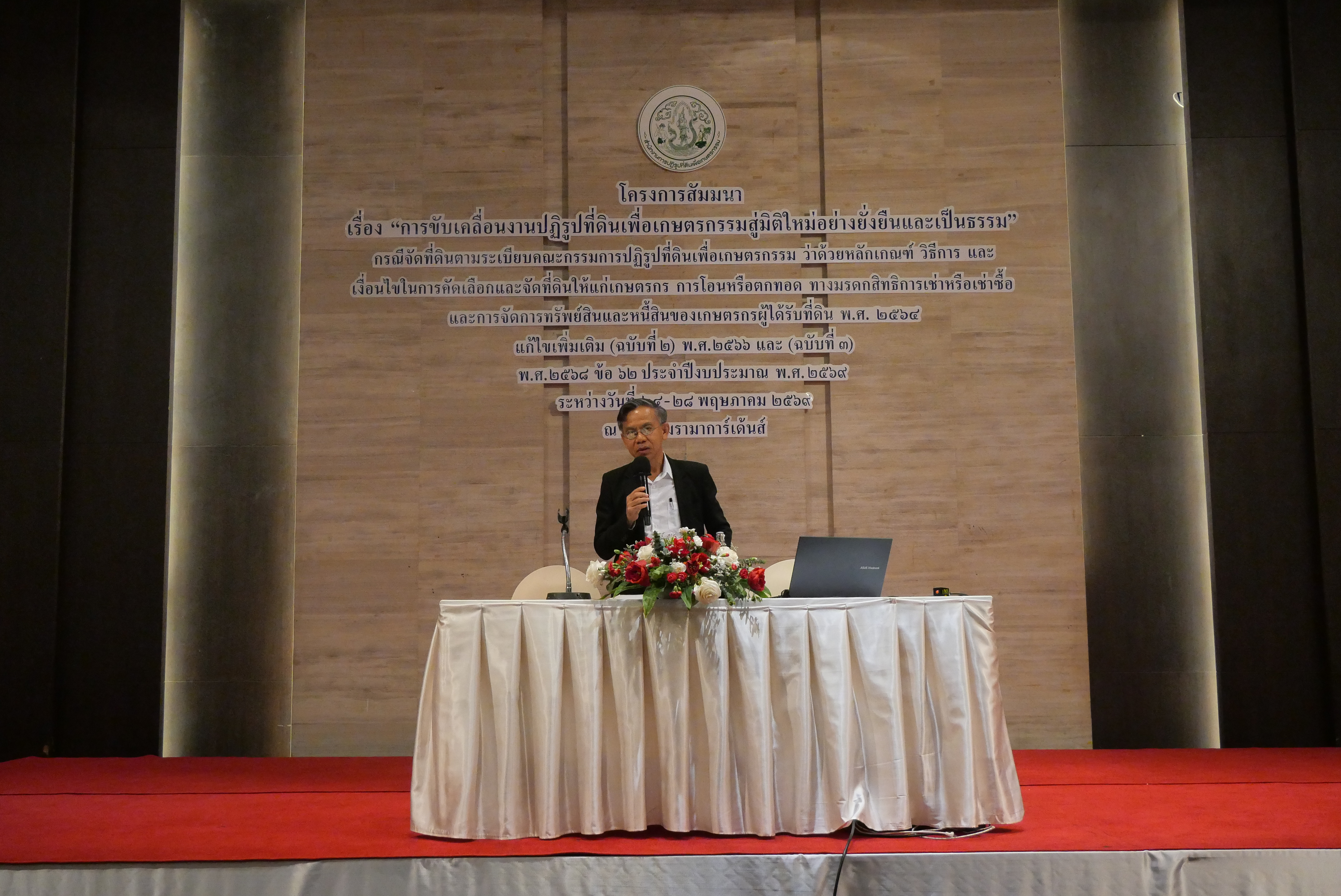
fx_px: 1379
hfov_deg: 51.9
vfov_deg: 36.0
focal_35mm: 37
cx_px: 670
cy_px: 448
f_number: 5
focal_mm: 18
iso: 3200
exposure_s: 1/160
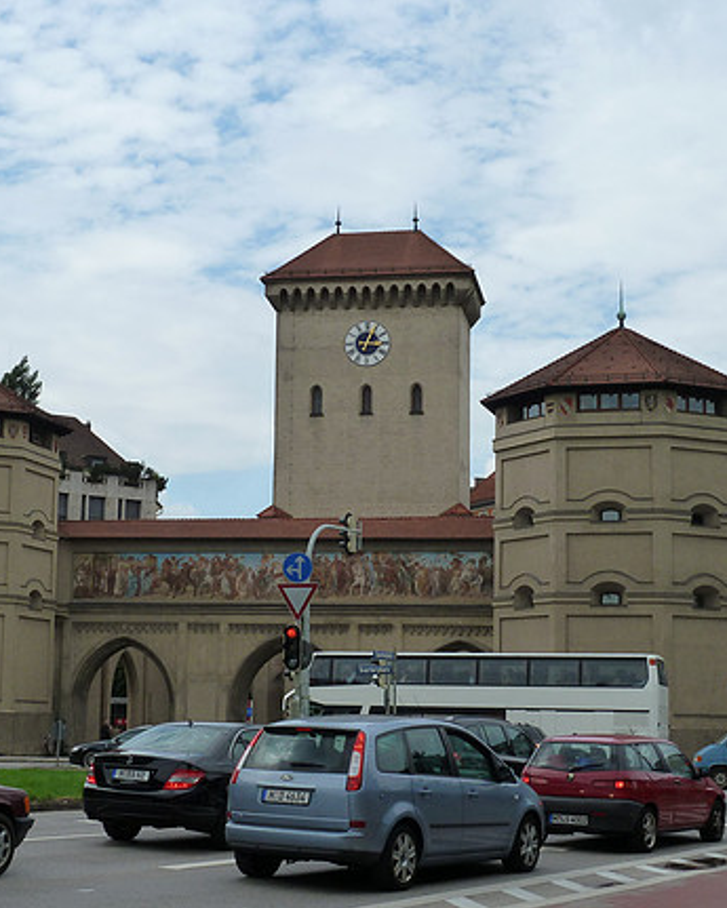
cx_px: 331
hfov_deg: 24.2
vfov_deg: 30.0
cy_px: 456
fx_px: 1694
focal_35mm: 63
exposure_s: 1/400
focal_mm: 7.9
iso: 125
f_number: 5
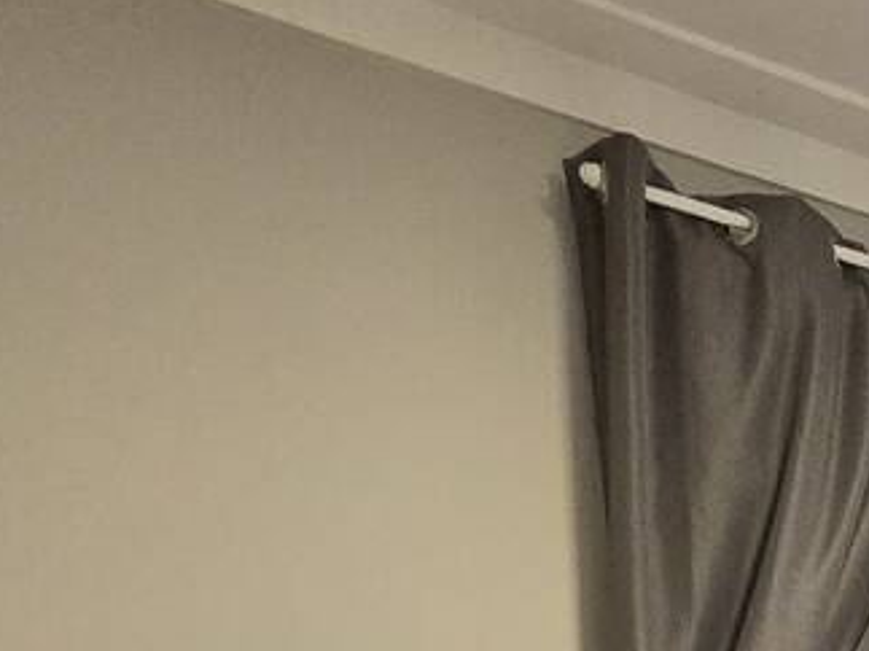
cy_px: 1224
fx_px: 1455
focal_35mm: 58
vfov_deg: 18.6
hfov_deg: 22.6
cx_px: 1488
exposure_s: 1/60
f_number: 2.2
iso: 640
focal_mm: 2.2
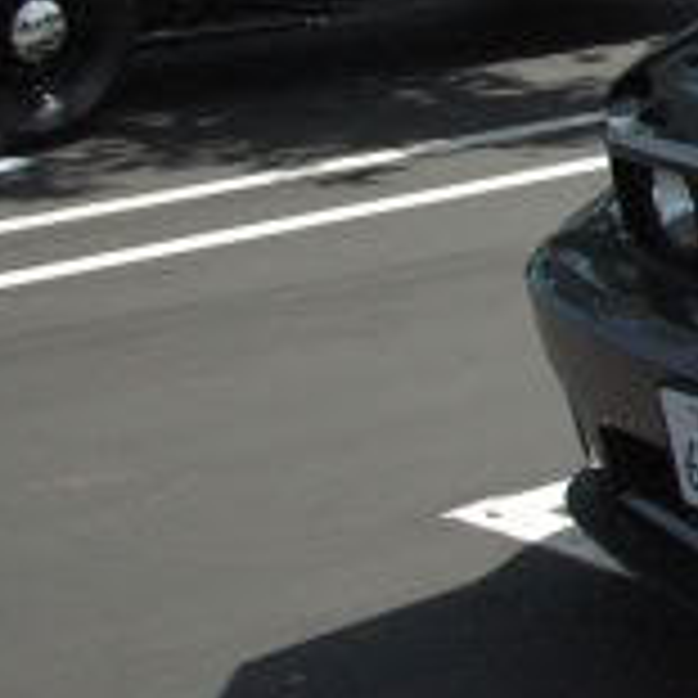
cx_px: 1423
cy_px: 18
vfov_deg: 16.3
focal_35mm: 105
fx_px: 2395
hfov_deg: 13.9
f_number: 4.5
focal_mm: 20
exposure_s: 1/3200
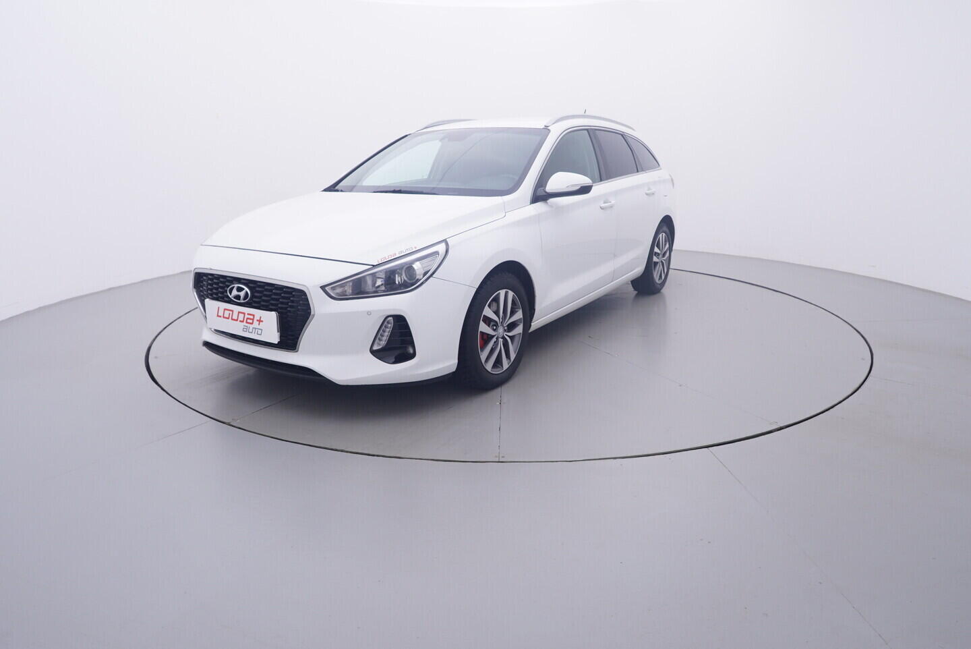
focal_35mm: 22
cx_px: 486
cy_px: 324
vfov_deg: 56.2
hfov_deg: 77.3
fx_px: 607
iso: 200
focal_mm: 15
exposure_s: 1/80
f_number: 5
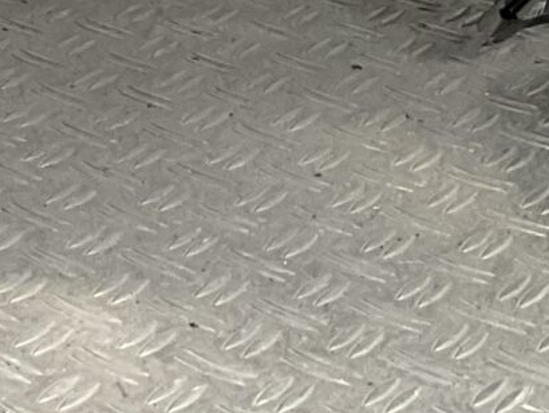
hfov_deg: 9.8
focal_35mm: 181
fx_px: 2872
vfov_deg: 7.4
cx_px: -720
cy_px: -731
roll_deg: -1.4
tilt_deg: -9.2
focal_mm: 3
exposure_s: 1/391
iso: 16
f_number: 1.8
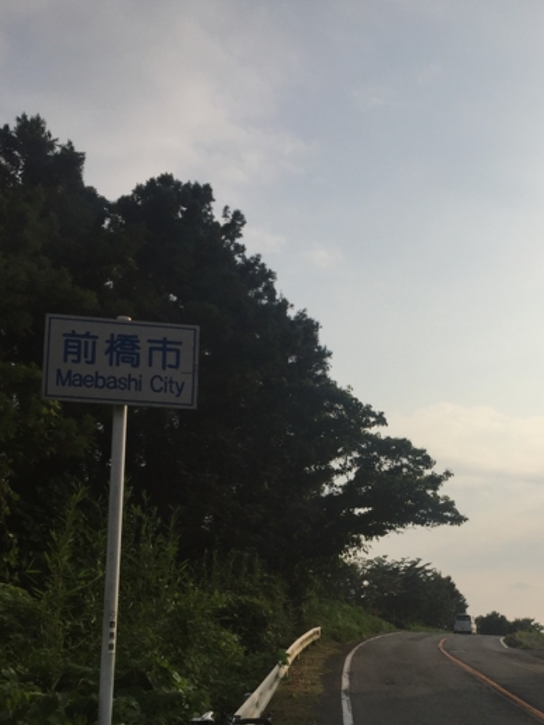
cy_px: 511
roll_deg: -1.8
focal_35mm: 45
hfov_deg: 31.8
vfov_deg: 41.3
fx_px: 943
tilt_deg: +8.4
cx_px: 381
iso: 32
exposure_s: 1/4405
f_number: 2.2
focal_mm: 4.15
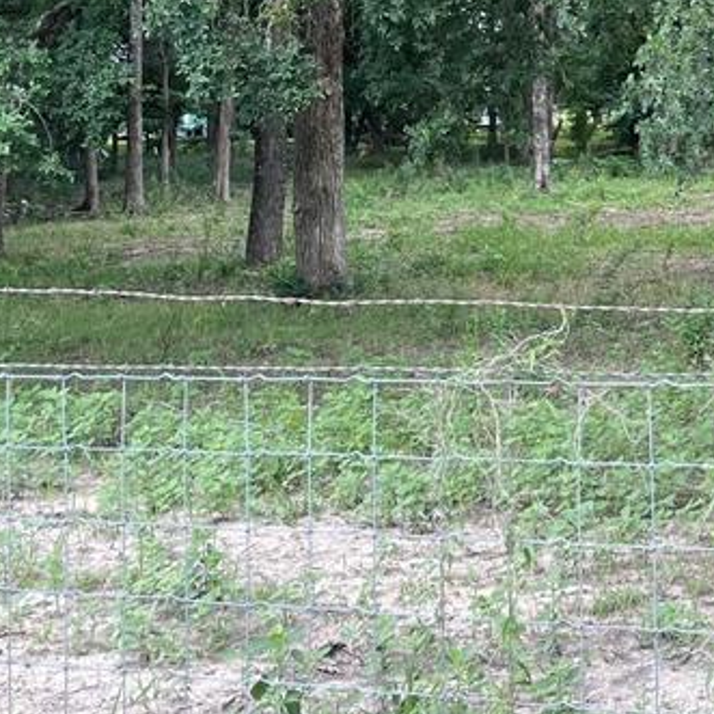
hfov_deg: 22.5
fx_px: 1657
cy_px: 28
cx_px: 848
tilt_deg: +4.7
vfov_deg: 23.5
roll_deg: +0.3
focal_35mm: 71
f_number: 1.6
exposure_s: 1/231
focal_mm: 4.2
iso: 32
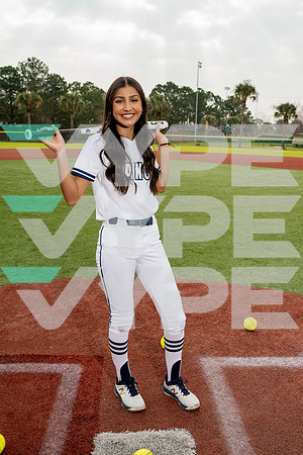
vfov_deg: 54.4
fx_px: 442
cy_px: 228
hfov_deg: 37.9
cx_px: 152
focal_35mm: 35
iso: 80
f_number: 5.6
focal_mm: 35
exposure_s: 1/250
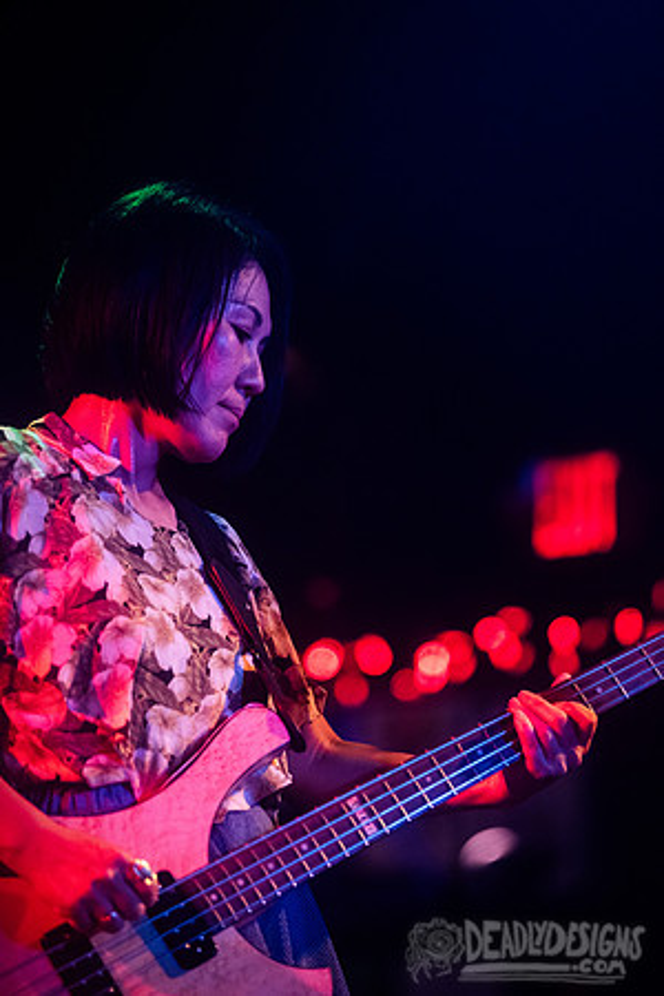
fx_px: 4011
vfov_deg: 14.2
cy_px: 498
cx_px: 332
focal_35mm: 145
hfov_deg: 9.5
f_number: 3.2
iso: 2500
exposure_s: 1/160
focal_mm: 145
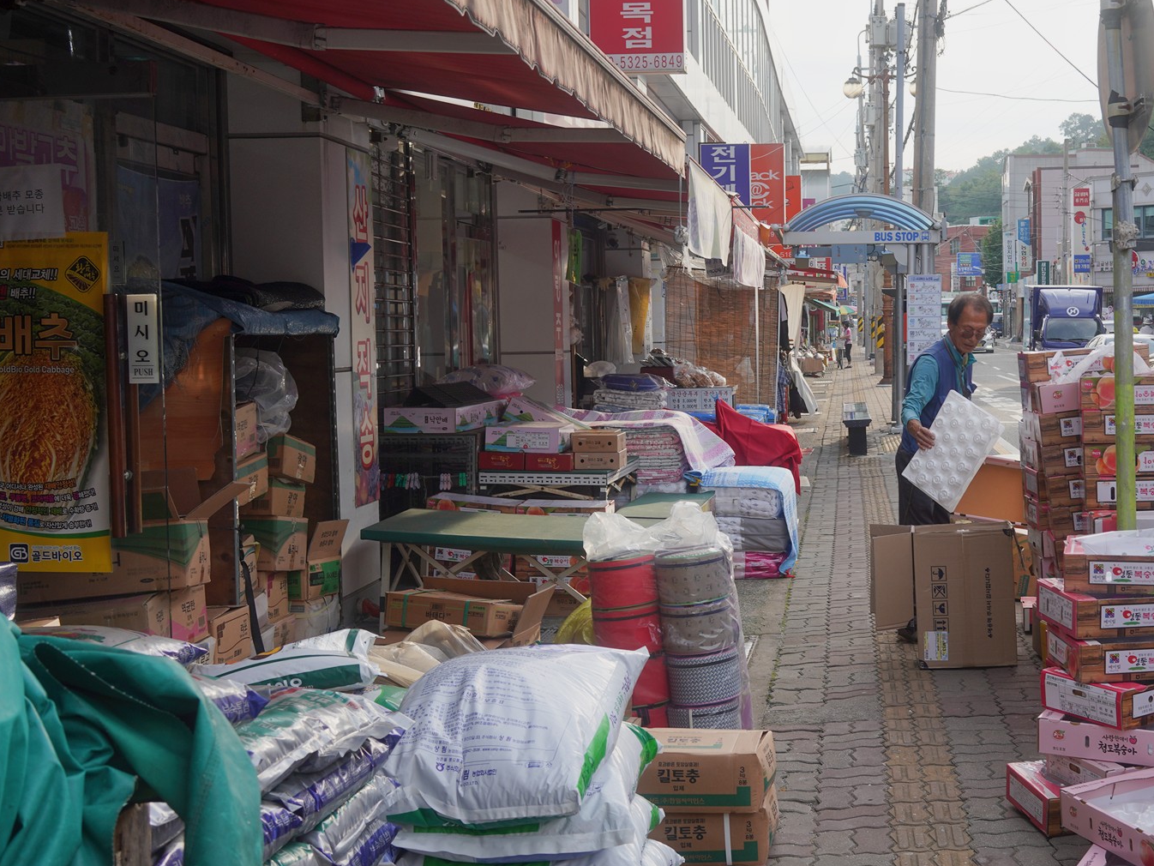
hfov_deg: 37.6
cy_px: 389
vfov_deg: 29.1
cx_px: 806
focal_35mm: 50
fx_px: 1667
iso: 100
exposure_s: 1/100
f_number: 7.1
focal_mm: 35
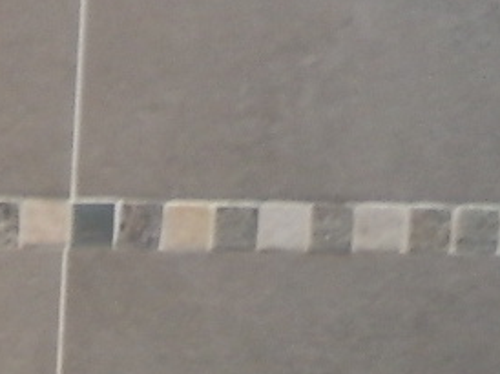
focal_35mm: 117
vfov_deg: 10.9
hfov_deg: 13.9
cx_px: -535
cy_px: 870
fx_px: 1688
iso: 200
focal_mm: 4.5
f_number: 3
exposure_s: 1/30
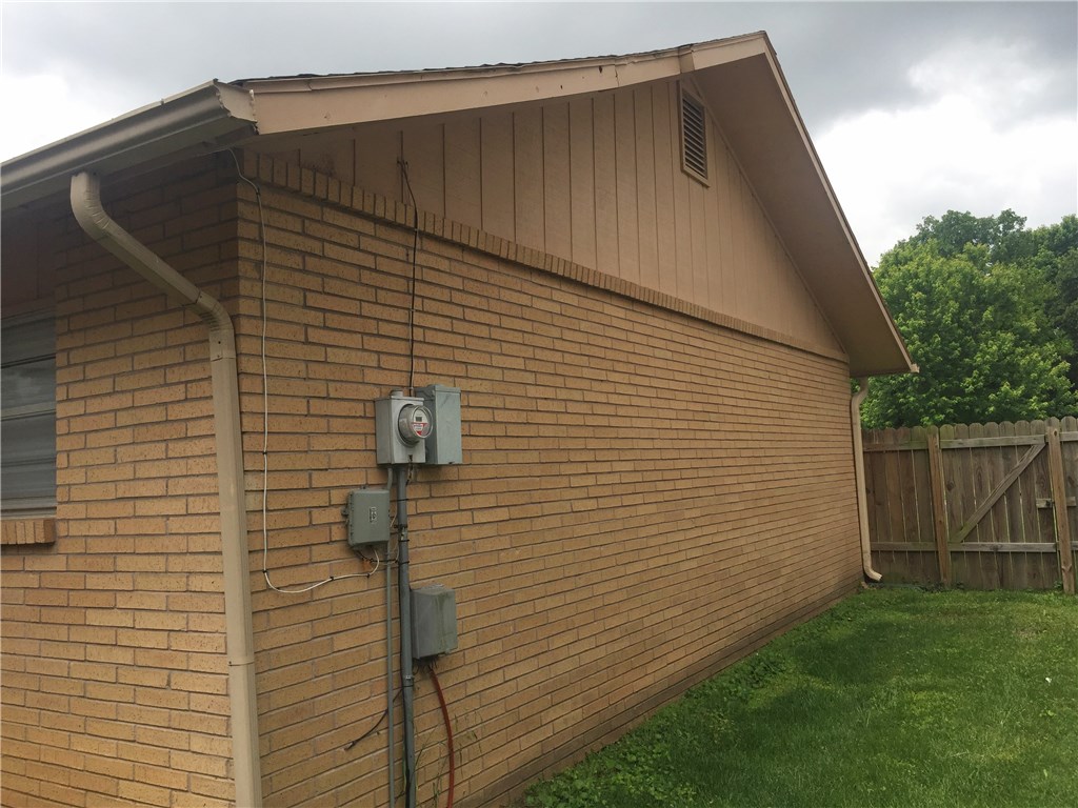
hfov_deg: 61.7
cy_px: 404
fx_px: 903
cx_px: 539
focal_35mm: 29
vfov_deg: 48.2
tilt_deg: +5.9
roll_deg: +3.0
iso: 32
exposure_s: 1/989
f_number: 2.2
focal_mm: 4.15
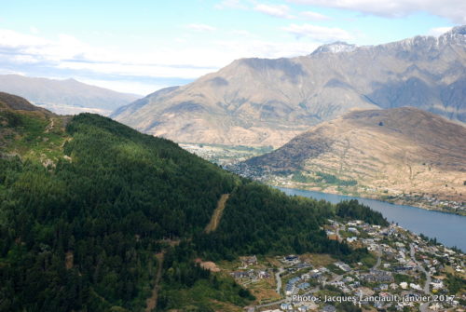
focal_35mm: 57
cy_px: 156
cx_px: 233
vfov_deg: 23.9
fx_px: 739
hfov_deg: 35.0
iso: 200
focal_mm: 38
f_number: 8
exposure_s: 1/250
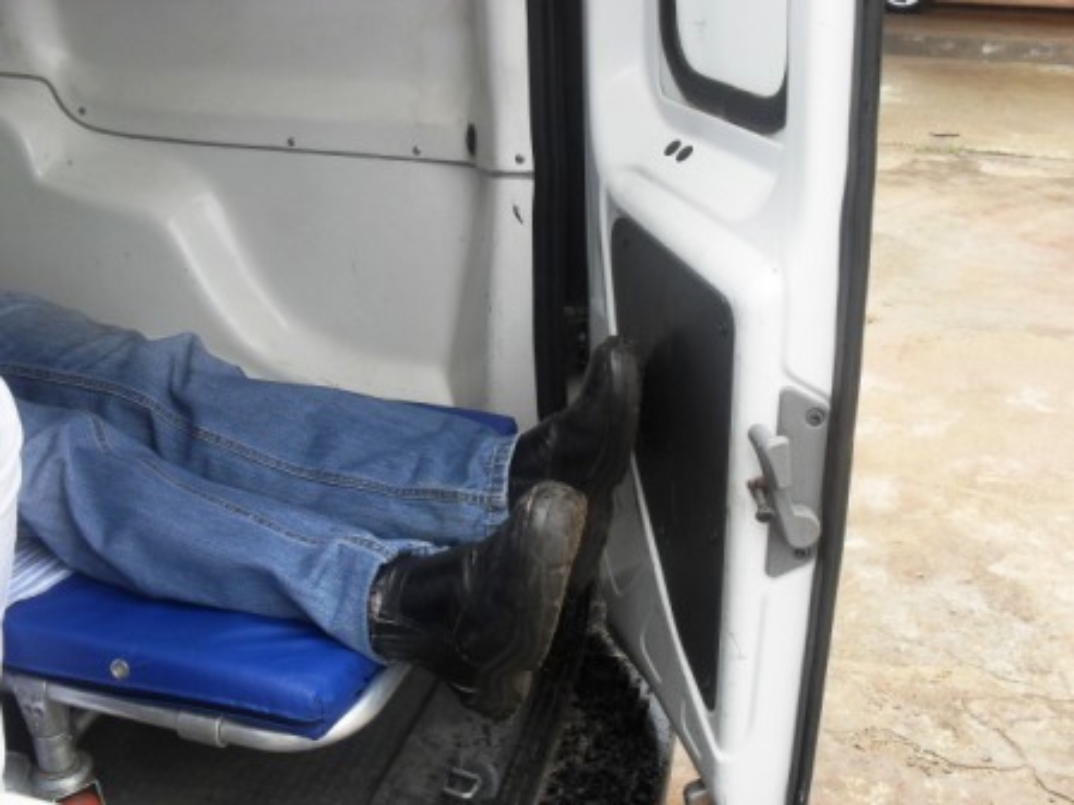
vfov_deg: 40.7
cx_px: 537
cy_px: 402
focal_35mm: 35
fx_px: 1086
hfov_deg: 52.6
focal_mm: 6.3
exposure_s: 1/180
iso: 100
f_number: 3.2
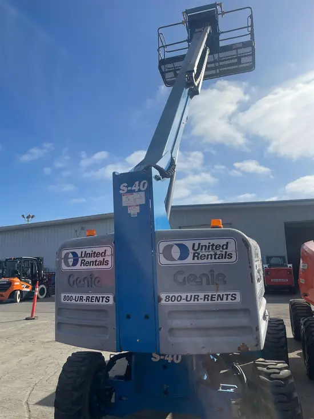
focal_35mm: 26
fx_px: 314
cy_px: 210
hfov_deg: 53.1
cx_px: 157
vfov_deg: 67.3
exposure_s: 1/5556
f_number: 1.6
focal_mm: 4.2
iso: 32
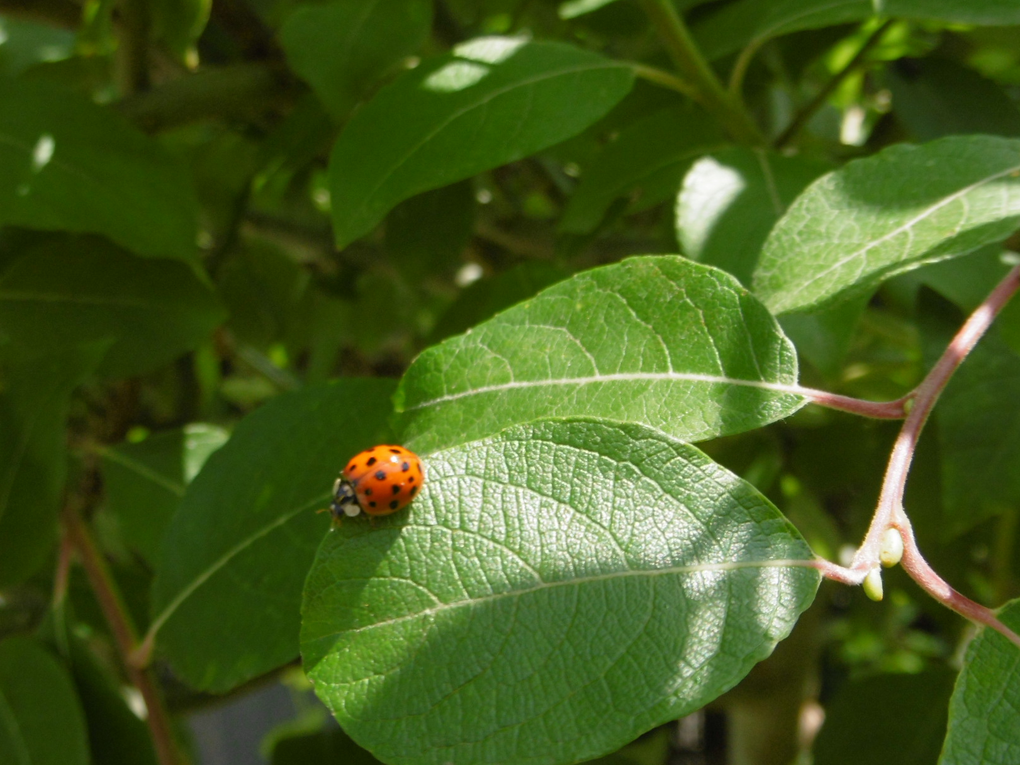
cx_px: 580
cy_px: 410
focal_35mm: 48
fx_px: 1414
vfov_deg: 30.3
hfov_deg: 39.6
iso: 160
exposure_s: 1/500
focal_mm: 6.8
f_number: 3.7
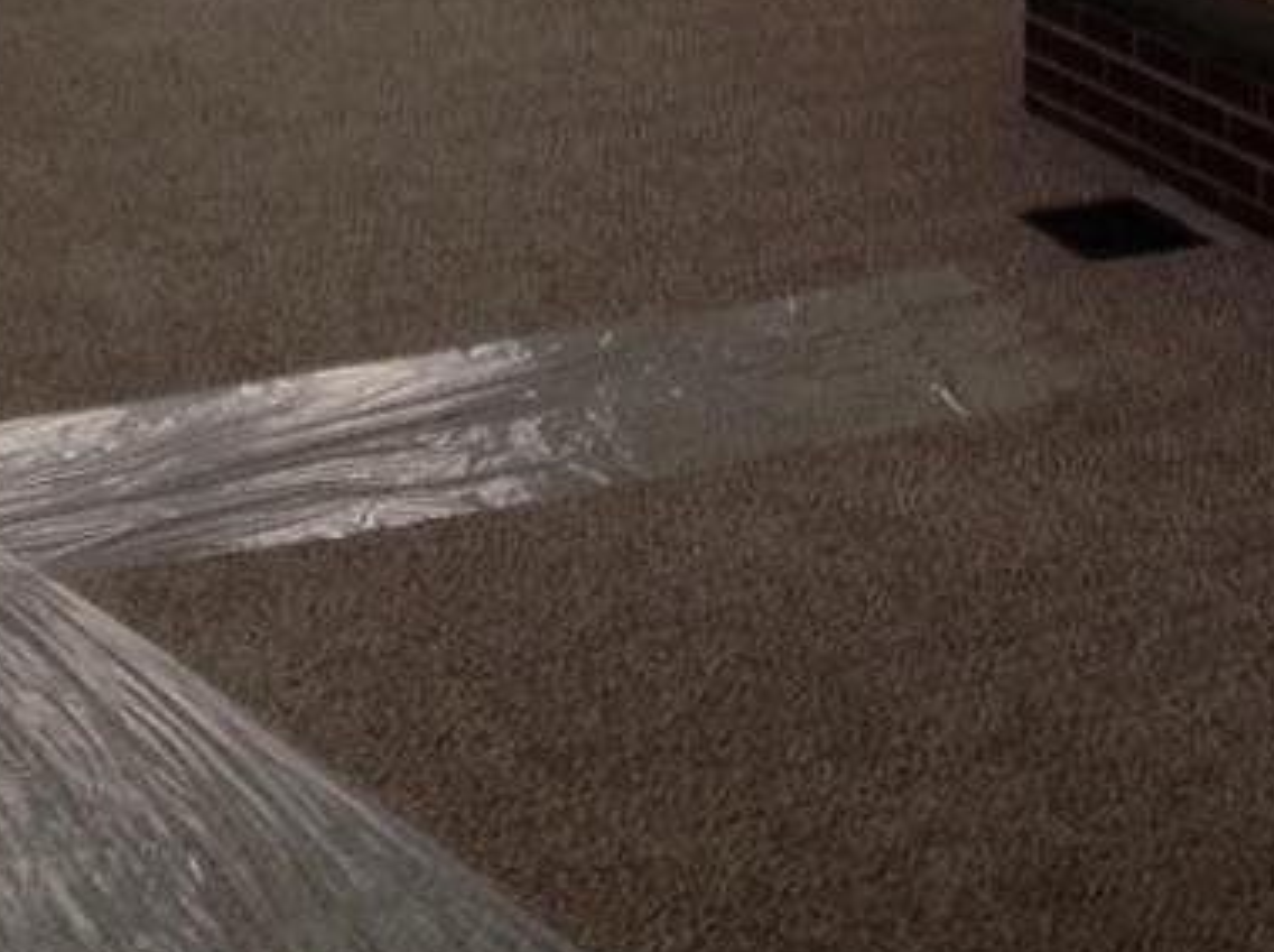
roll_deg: -2.0
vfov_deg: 15.1
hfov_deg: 20.4
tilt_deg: -10.2
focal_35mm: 95
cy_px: -77
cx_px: 1032
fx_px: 3491
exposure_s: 1/15
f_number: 2.4
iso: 125
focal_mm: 4.28
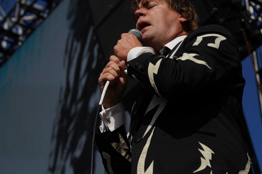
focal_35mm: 105
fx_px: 764
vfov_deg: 13.0
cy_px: 87
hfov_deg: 19.5
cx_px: 131
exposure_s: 1/800
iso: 100
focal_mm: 105
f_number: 8
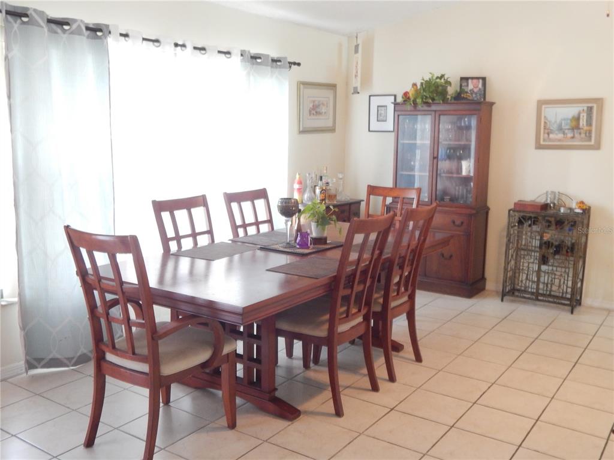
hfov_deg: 52.6
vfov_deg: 40.7
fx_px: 621
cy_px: 230
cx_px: 307
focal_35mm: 35
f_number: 3.3
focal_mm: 6.1
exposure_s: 1/13
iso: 400
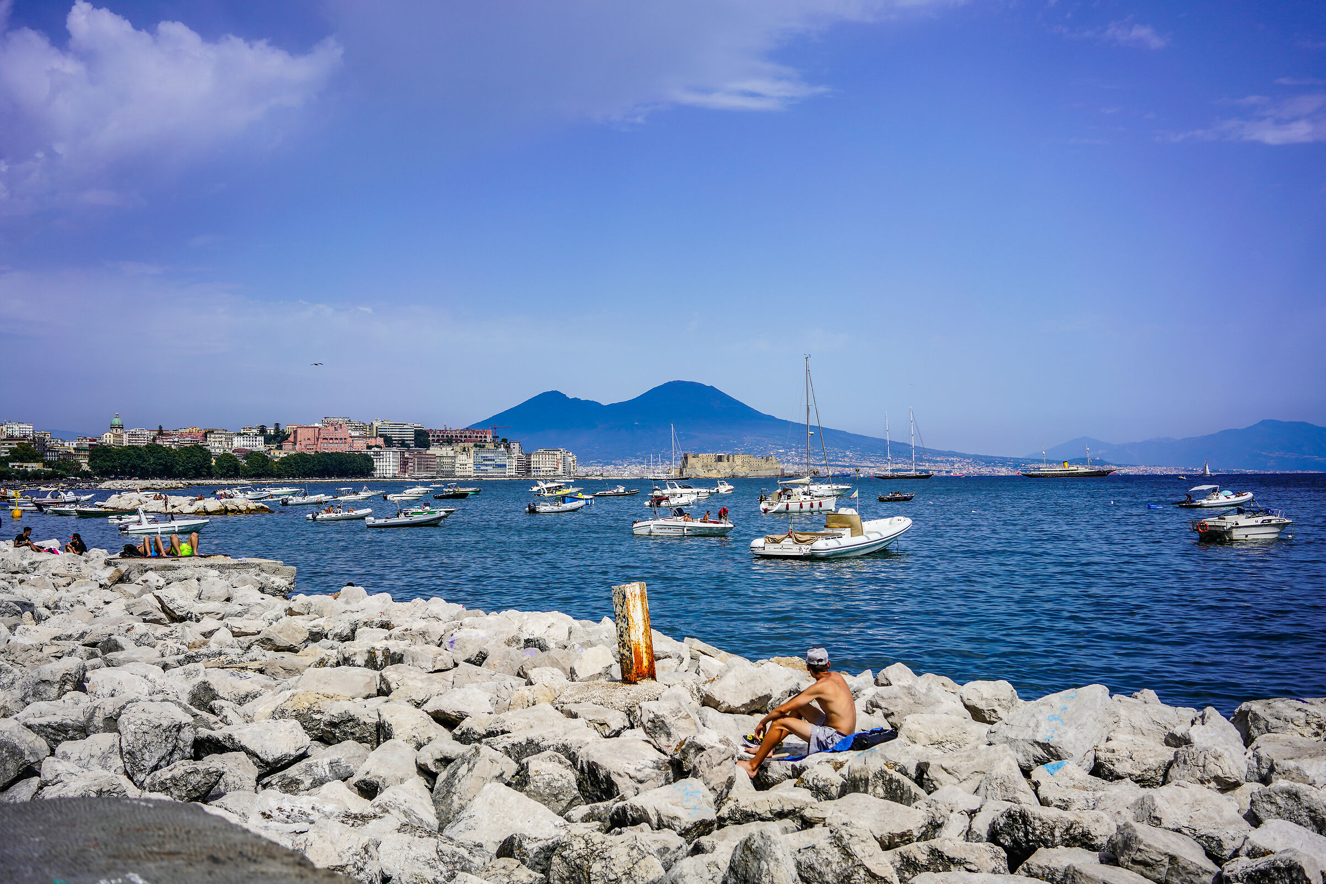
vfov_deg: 37.9
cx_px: 663
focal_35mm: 35
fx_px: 1289
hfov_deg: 54.4
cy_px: 442
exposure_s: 1/1250
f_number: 5
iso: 100
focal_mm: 35
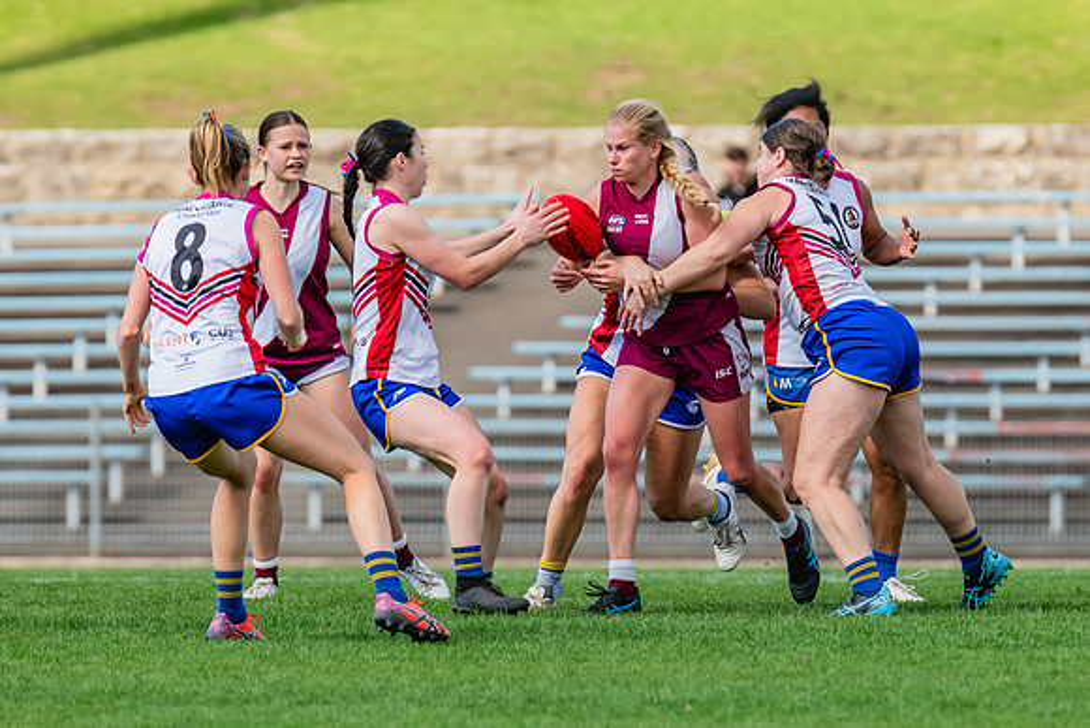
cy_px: 414
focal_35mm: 769
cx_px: 843
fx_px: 23303
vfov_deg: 1.8
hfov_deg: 2.7
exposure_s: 1/1250
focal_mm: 420
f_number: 6.3
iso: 800
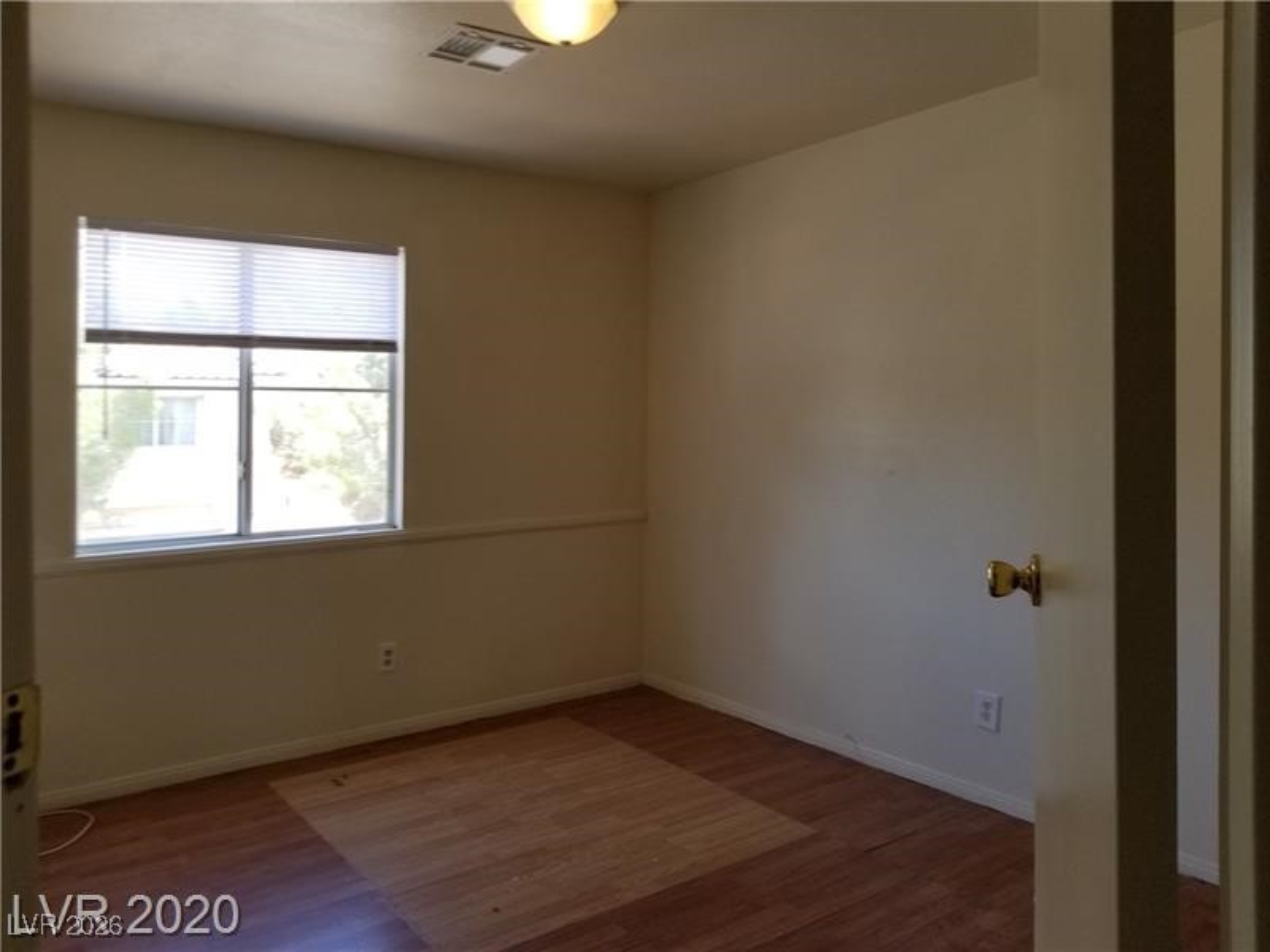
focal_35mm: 26
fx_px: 954
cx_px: 635
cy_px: 476
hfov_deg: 67.3
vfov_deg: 53.1
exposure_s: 1/173
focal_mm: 4.25
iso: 50
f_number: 1.7
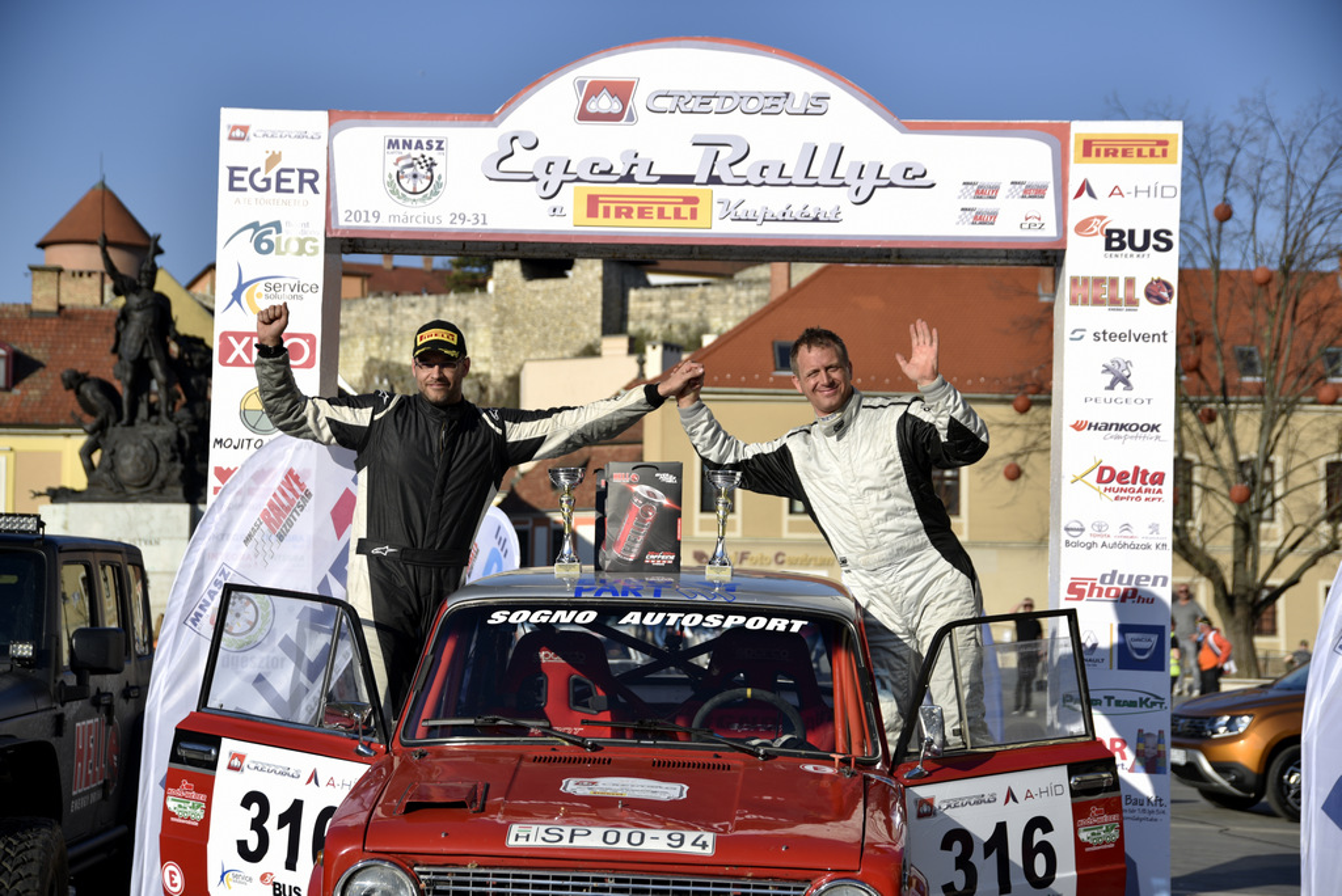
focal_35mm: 75
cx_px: 671
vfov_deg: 18.2
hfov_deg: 27.0
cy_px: 448
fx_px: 2797
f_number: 5.6
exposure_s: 1/400
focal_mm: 75
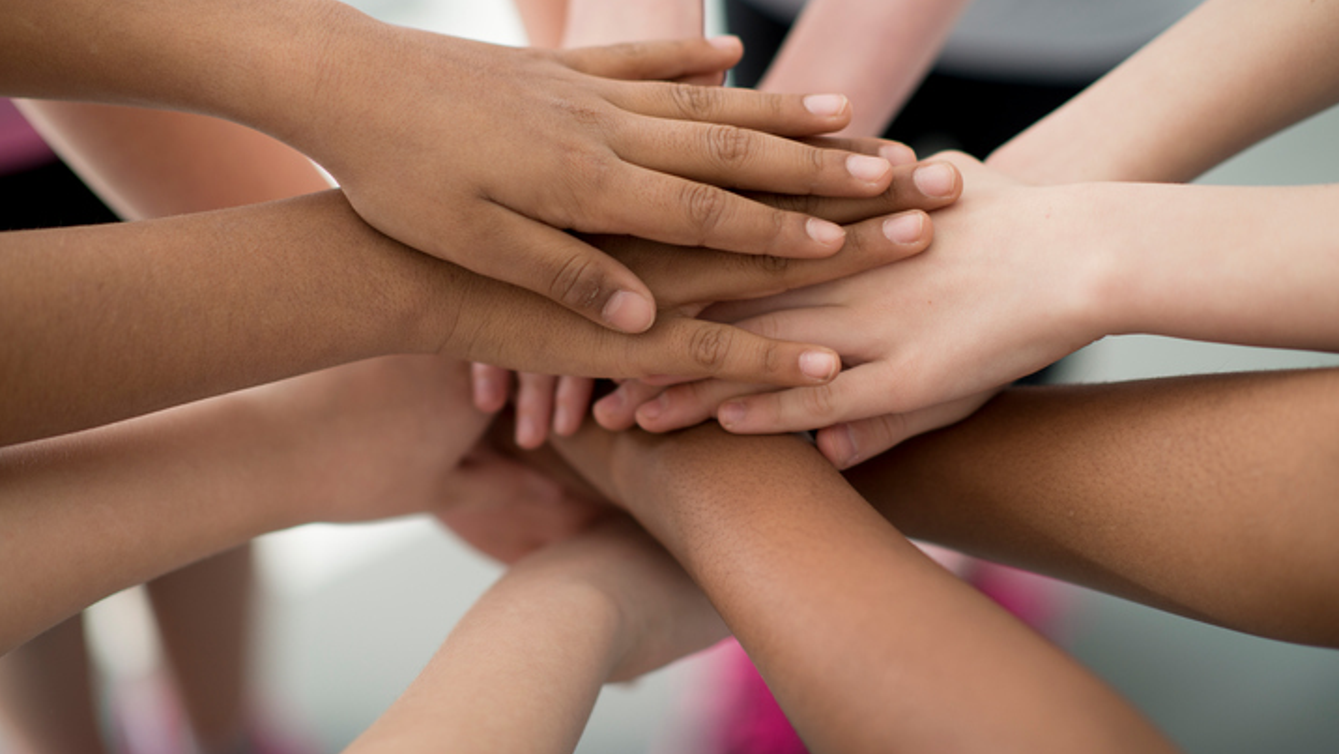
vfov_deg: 13.4
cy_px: 319
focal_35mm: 90
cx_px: 670
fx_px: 3196
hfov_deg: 23.7
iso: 160
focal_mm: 85
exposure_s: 1/640
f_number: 1.8
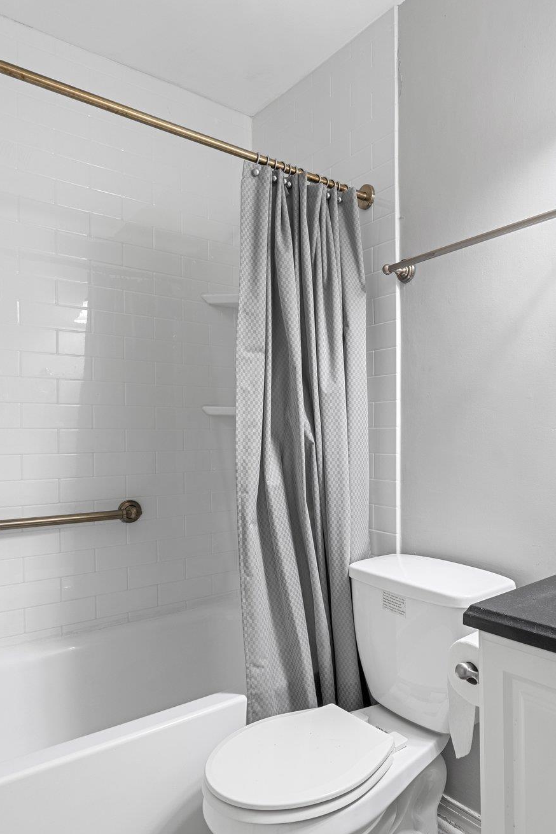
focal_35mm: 25
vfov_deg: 71.5
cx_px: 370
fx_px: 579
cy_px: 430
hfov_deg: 50.4
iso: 250
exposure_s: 1/1.67
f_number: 9
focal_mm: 16
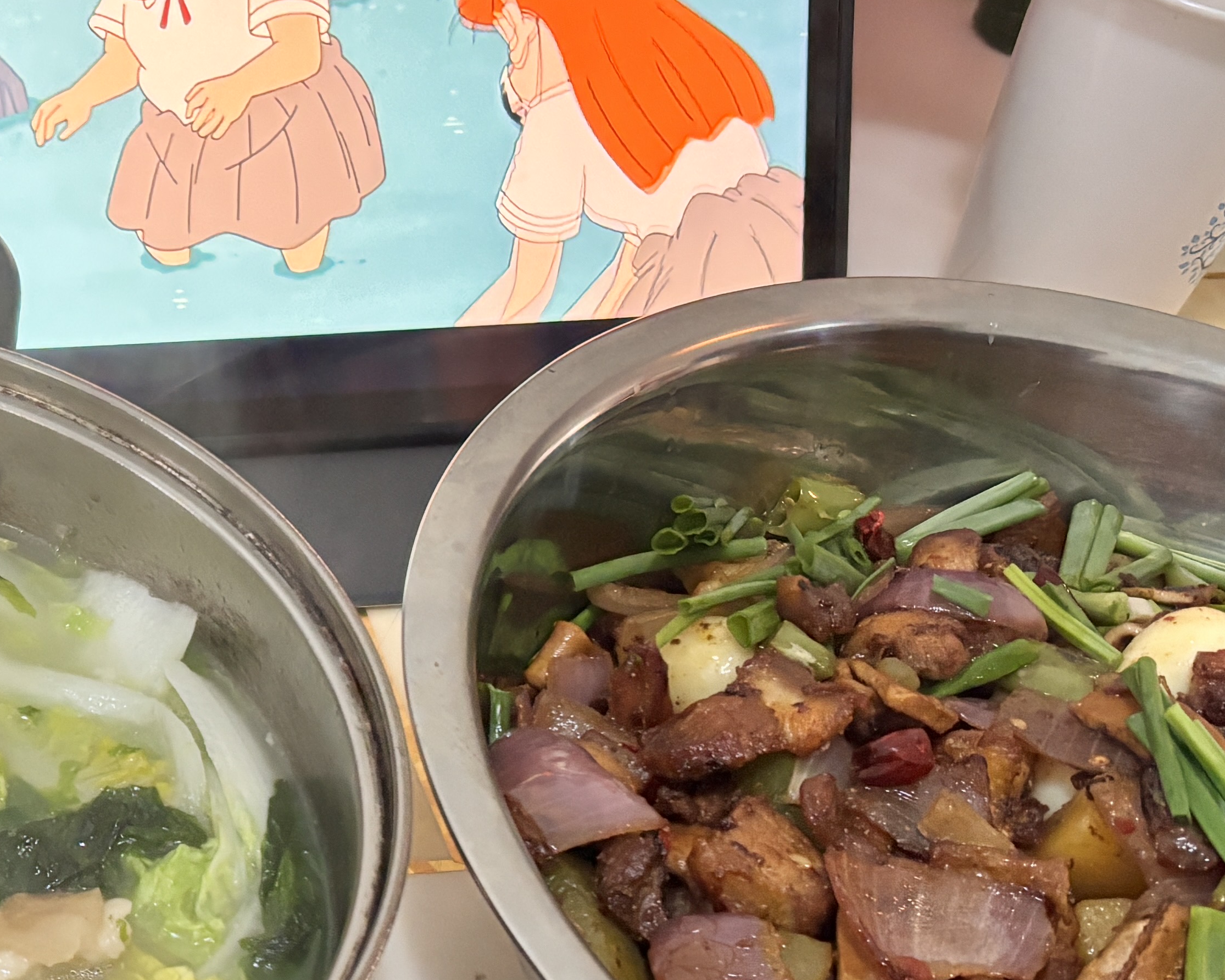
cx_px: 79
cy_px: 735
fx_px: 2357
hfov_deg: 27.9
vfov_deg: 23.3
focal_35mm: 65
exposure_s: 1/50
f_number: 1.6
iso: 500
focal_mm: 5.96
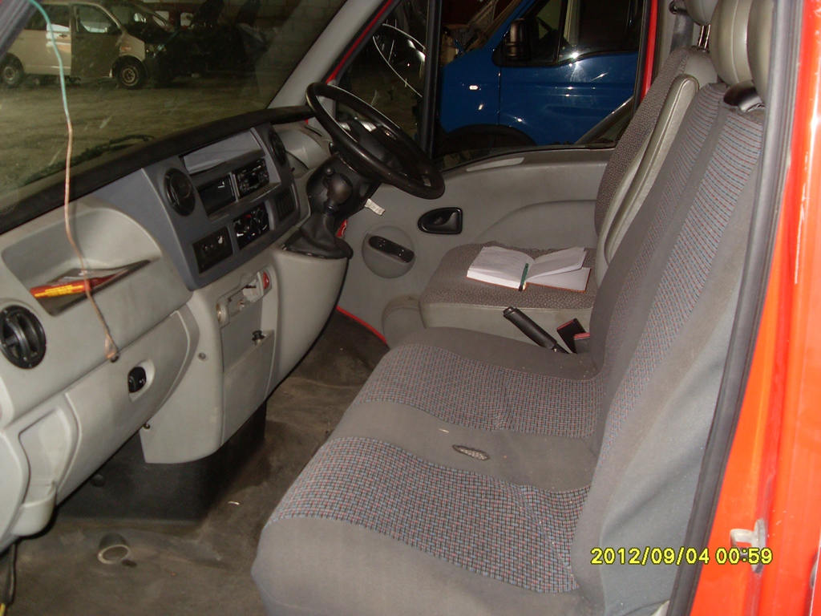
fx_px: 878
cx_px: 410
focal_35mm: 37
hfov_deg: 50.1
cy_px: 308
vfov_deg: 38.7
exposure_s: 1/45
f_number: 2.8
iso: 120
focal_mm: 6.3
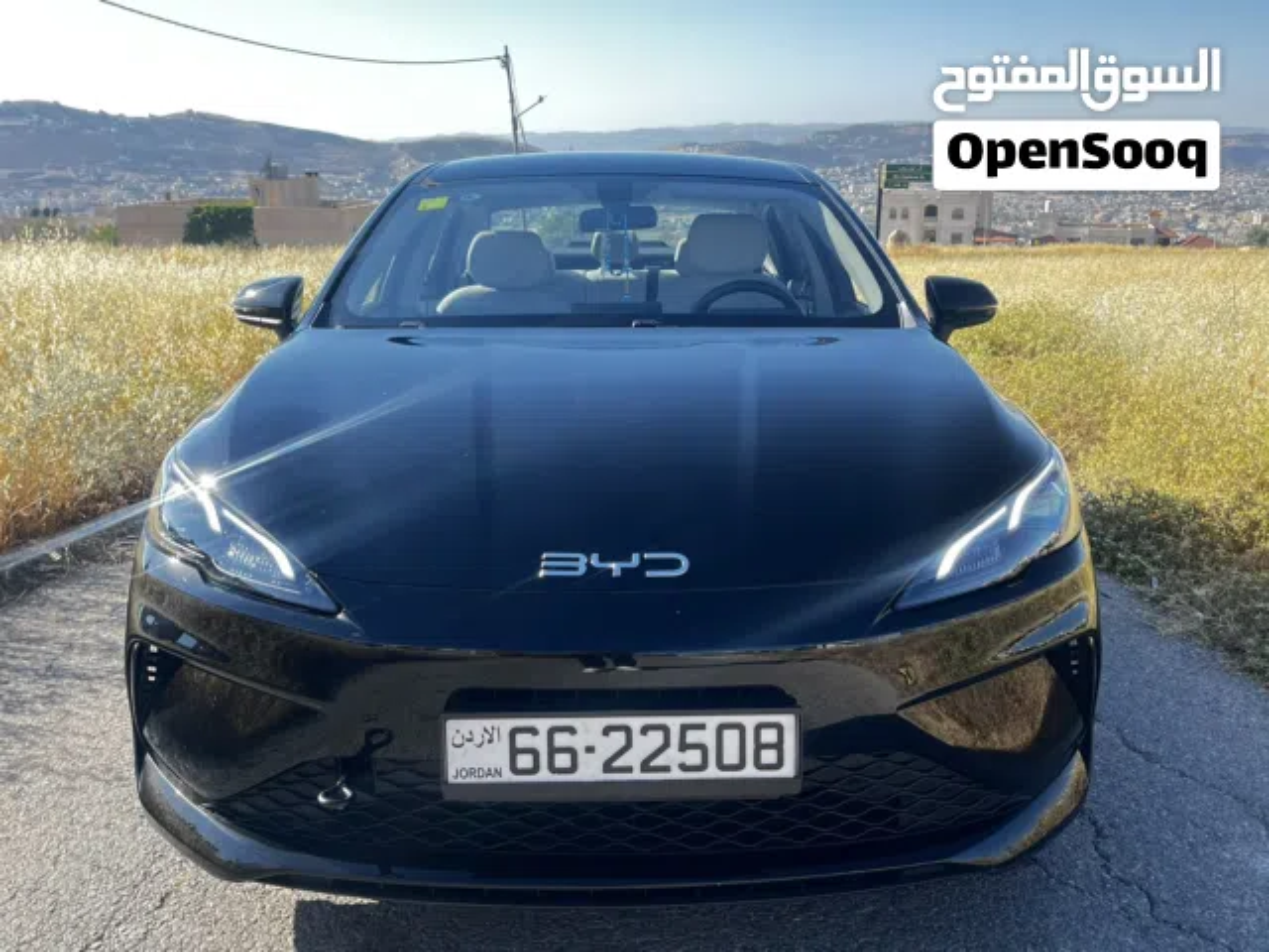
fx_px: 953
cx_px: 634
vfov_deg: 53.1
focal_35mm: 26
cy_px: 476
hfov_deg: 67.3
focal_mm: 5.1
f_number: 1.6
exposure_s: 1/493
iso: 50
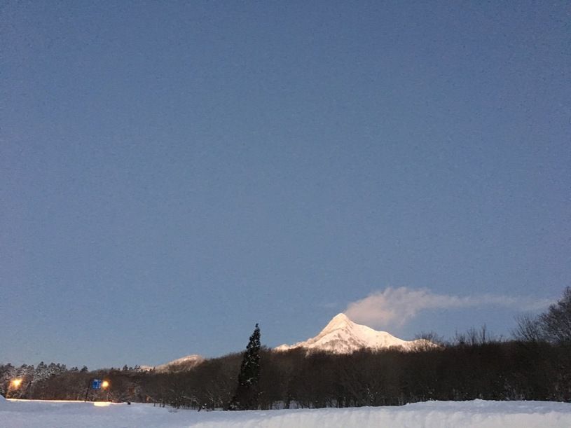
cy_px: 214
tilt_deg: +26.5
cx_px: 286
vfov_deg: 48.2
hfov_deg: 61.7
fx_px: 478
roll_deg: -3.1
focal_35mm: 29
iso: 500
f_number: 2.2
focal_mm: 4.15
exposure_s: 1/15
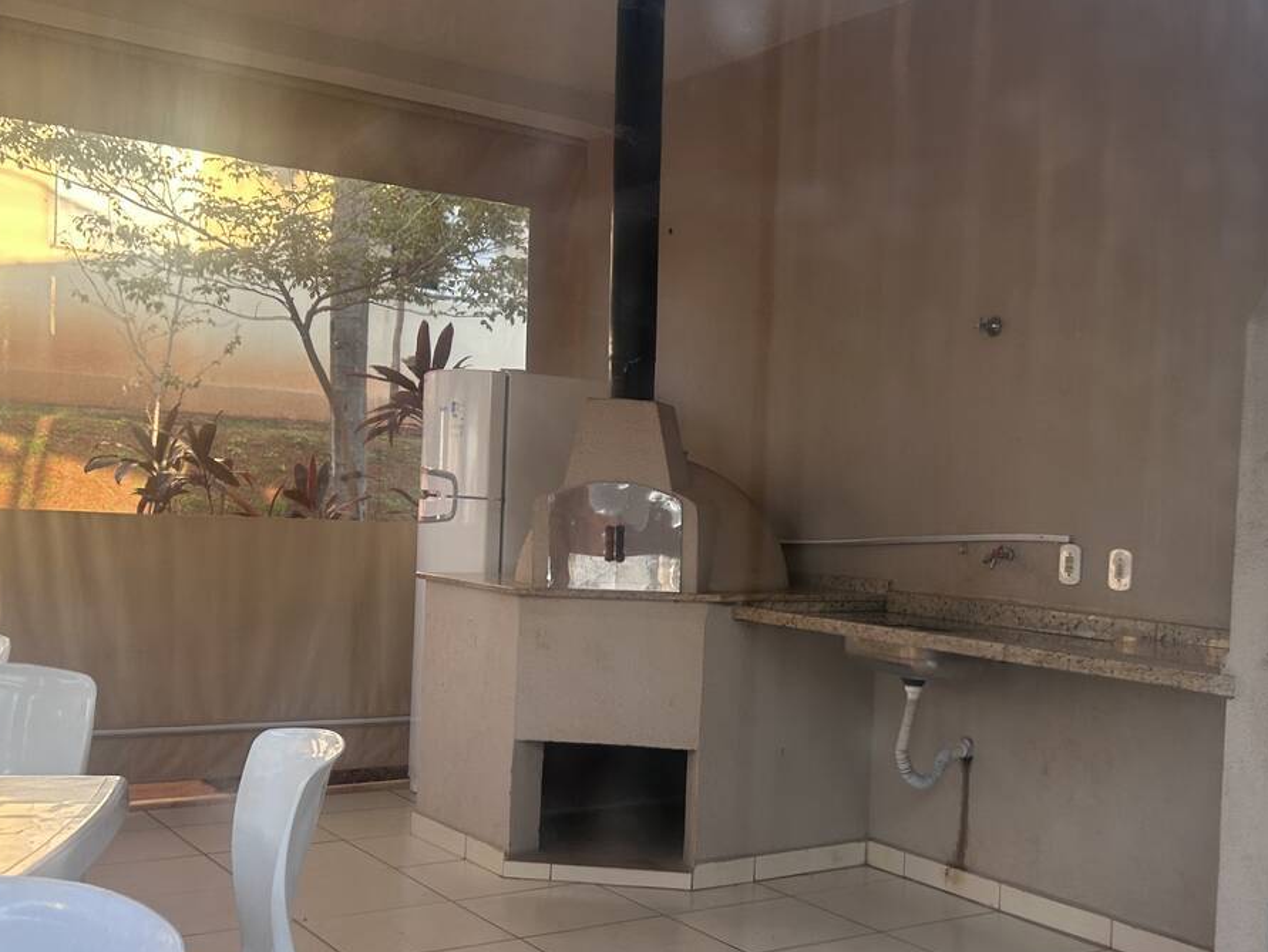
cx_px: 842
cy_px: 551
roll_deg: -2.1
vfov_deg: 34.3
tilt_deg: -2.4
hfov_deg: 44.2
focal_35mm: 42
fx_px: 1539
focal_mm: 5.7
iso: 64
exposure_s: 1/150
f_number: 1.5
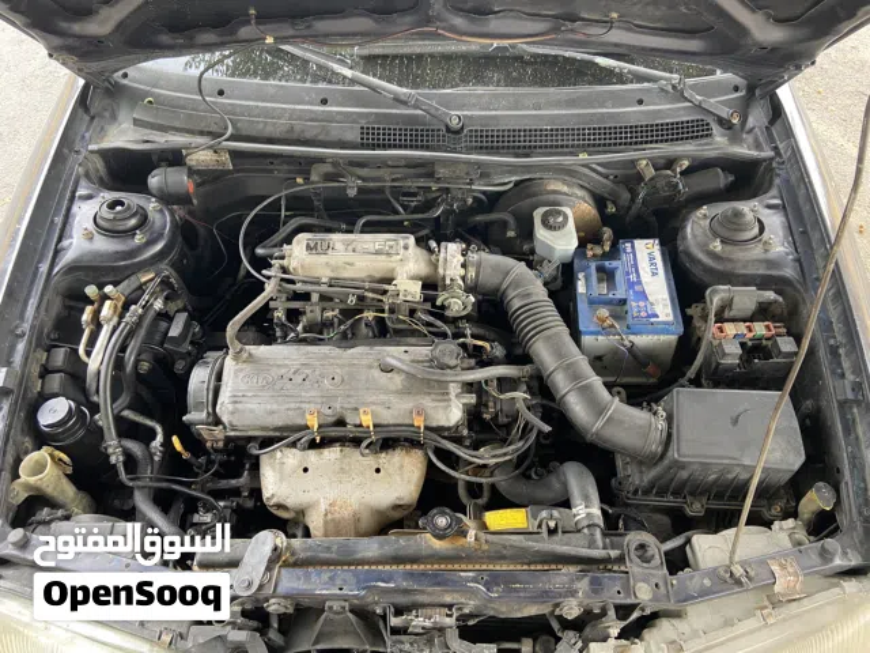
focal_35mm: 26
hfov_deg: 67.3
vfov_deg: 53.1
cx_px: 435
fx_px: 653
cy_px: 326
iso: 125
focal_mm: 4.25
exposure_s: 1/76
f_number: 1.8
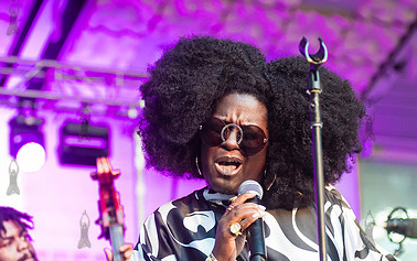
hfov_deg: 16.7
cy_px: 176
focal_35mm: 125
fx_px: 1422
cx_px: 226
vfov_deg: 10.5
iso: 4000
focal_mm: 80
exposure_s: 1/320
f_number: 3.5
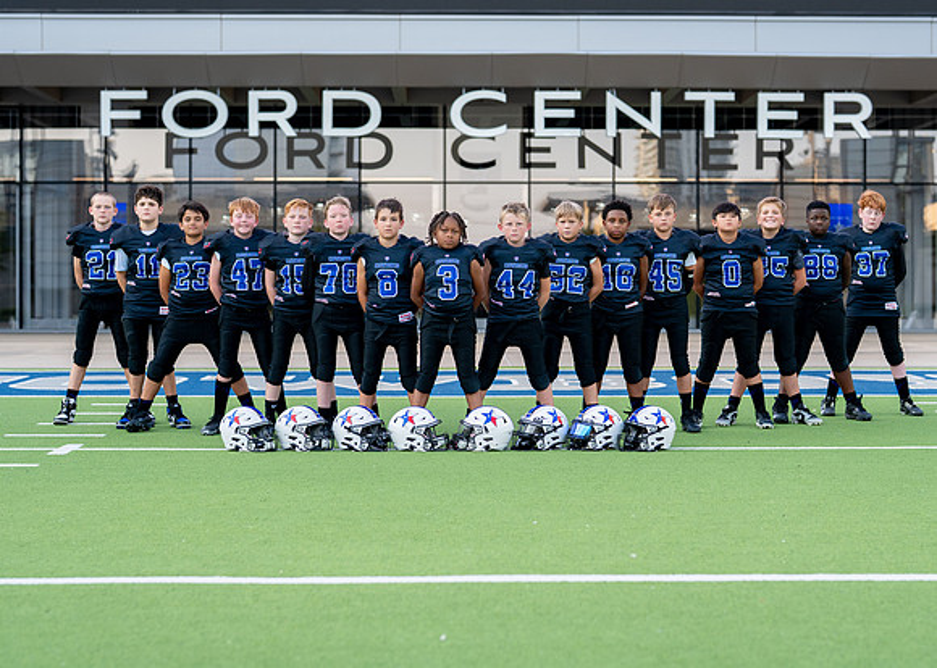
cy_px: 318
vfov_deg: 20.1
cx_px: 495
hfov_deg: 27.9
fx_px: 1885
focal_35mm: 71
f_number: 2
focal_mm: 50
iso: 200
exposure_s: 1/800
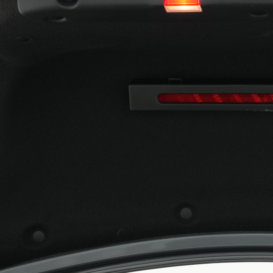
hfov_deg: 15.7
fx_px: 975
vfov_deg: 15.9
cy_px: 158
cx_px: 258
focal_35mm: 109
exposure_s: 1/80
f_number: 8
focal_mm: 25.4
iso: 400
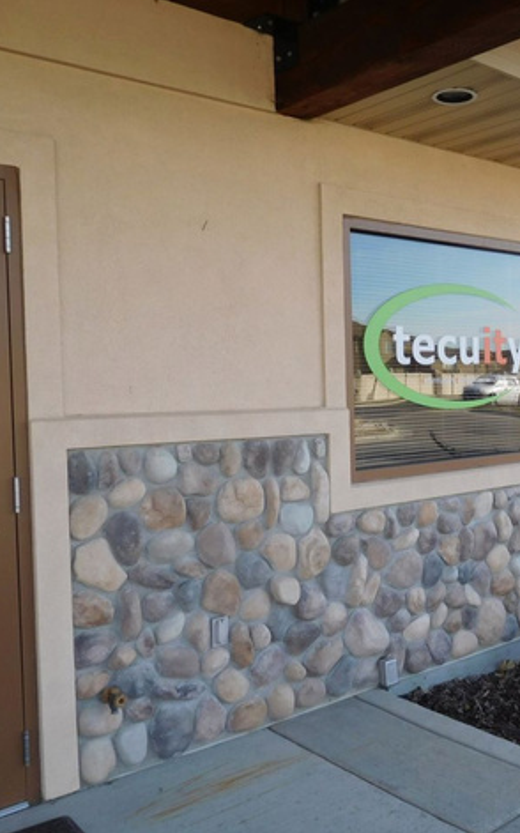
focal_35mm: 36
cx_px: 419
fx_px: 817
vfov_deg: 54.0
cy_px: 410
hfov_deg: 34.2
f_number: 3.4
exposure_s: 1/320
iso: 125
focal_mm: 4.5
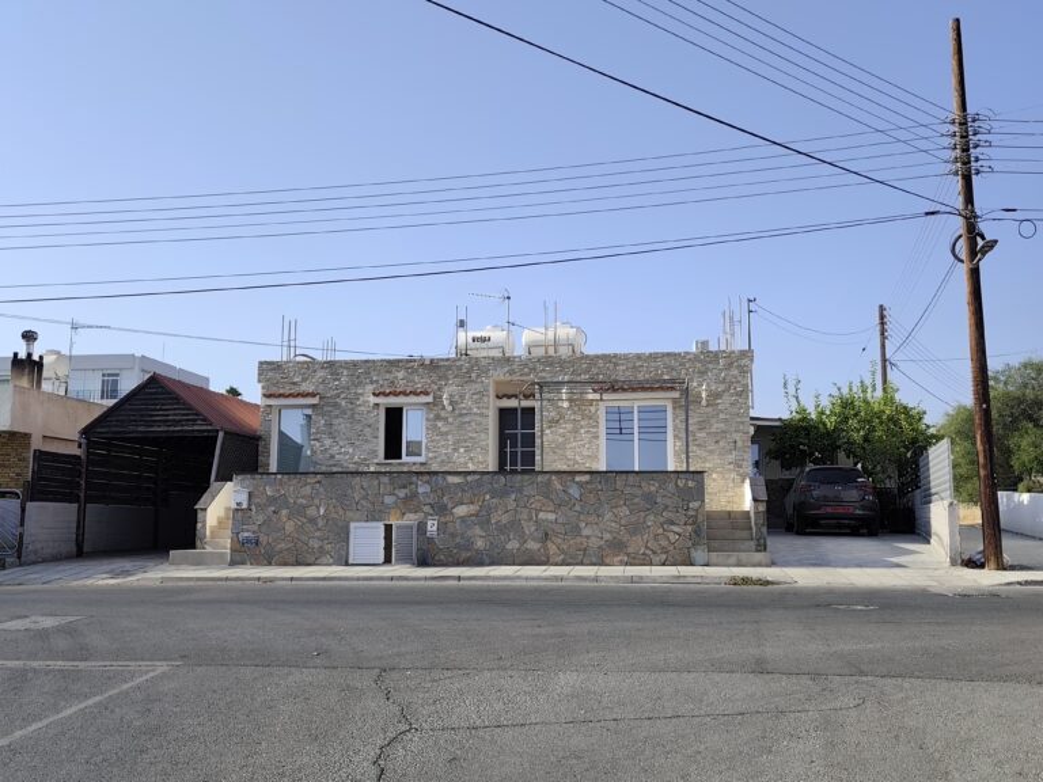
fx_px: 964
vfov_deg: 44.2
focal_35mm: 32
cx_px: 522
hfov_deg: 56.8
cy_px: 391
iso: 50
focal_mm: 6.19
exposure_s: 1/764
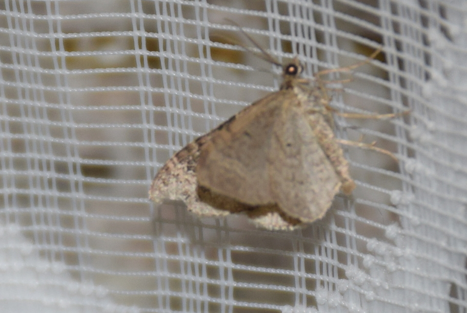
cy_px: 156
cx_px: 234
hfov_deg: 9.8
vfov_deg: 6.6
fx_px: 2727
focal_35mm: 210
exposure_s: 1/60
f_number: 5.6
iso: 320
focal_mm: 140
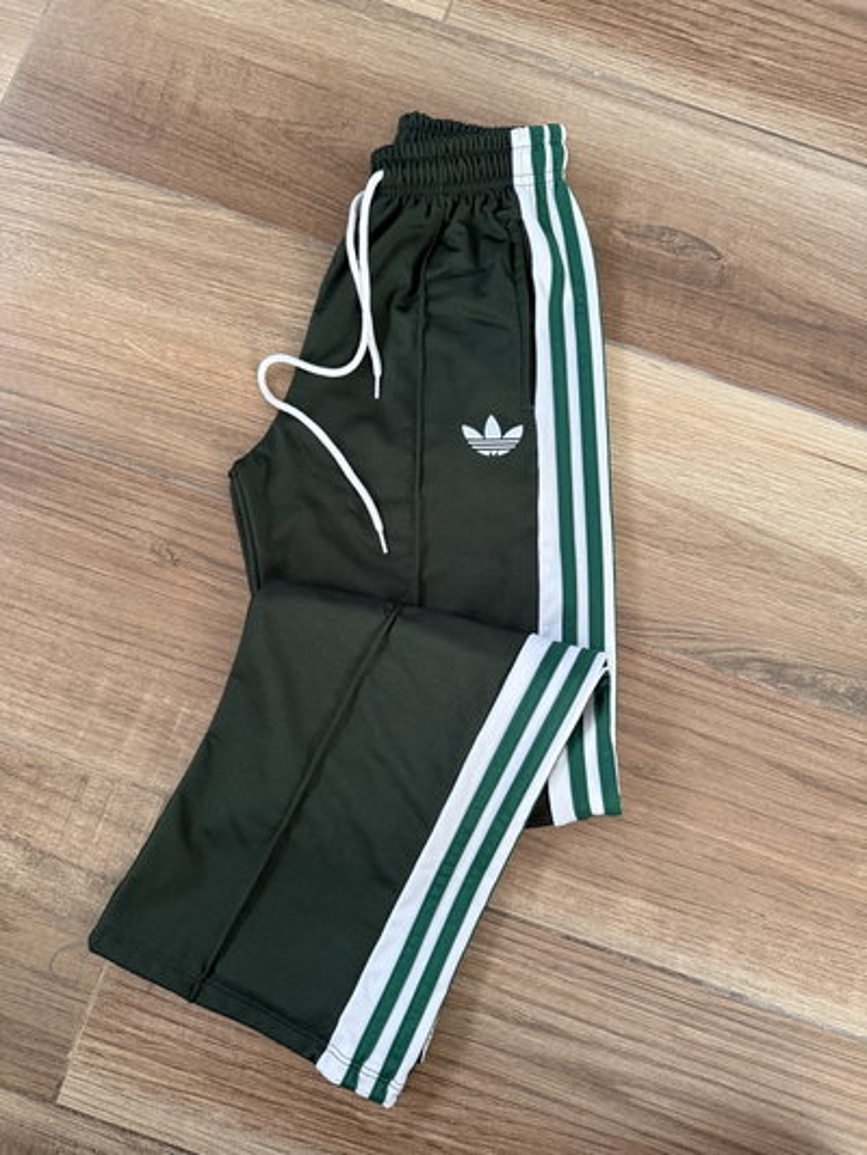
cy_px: 578
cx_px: 434
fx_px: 801
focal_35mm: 24
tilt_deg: -82.3
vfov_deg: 71.6
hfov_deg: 56.8
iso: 250
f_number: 1.78
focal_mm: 6.76
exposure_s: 1/60
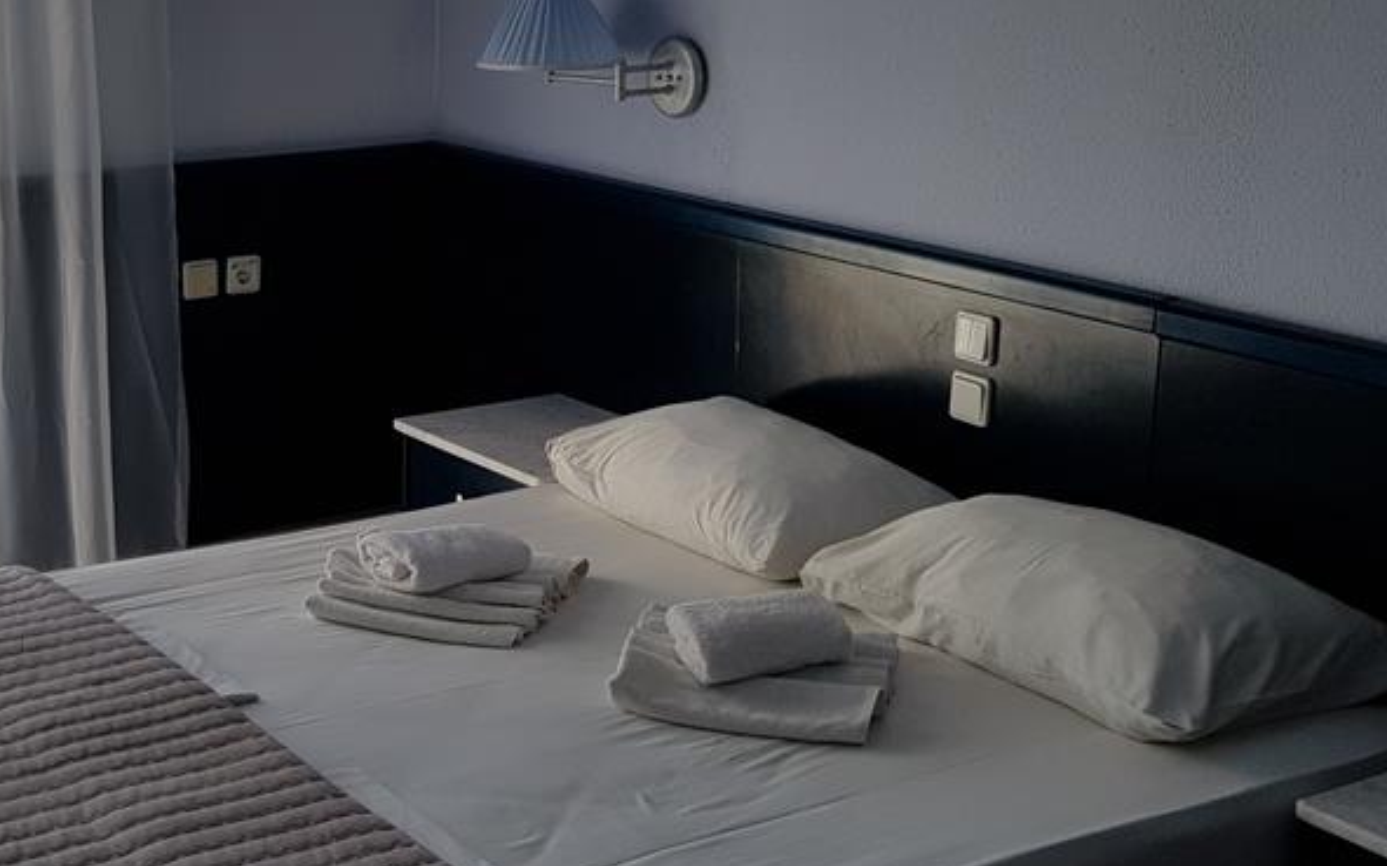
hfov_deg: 35.4
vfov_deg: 23.1
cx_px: 336
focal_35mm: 56
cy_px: 376
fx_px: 2116
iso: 40
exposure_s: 1/309
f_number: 1.7
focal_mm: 4.3
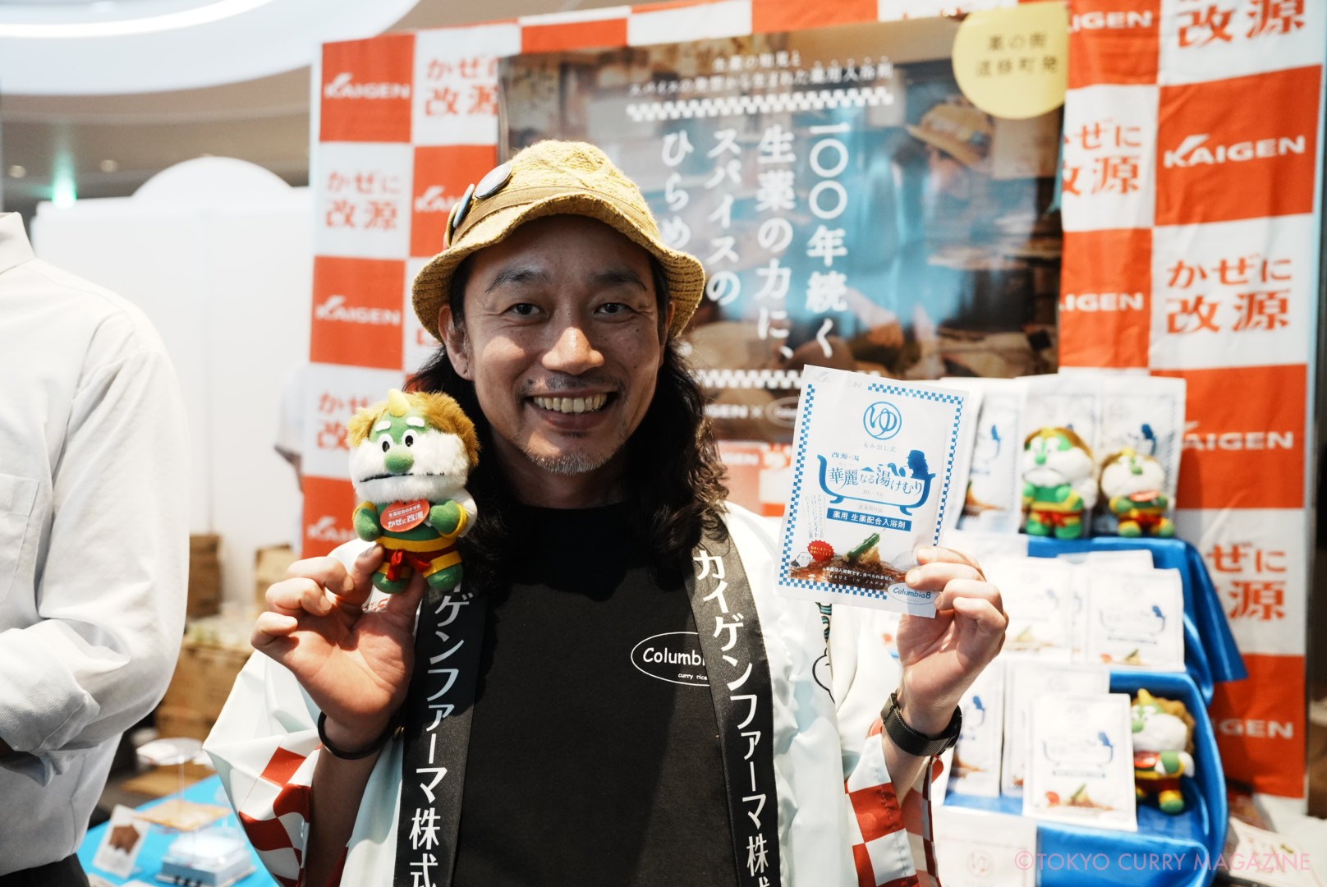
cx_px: 664
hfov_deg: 63.6
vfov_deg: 45.0
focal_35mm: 29
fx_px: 1070
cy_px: 444
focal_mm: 29
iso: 4000
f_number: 2.8
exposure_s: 1/200
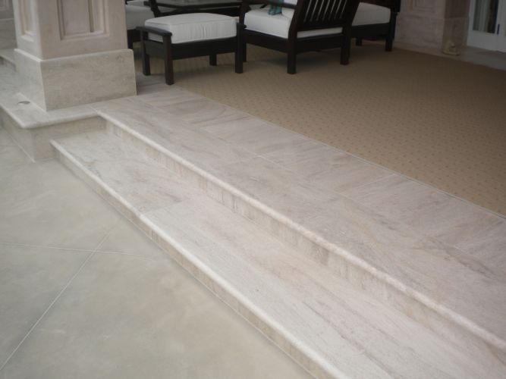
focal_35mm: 35
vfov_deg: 40.7
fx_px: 512
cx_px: 253
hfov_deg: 52.6
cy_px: 190
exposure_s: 1/408
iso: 80
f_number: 4.6
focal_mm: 6.3
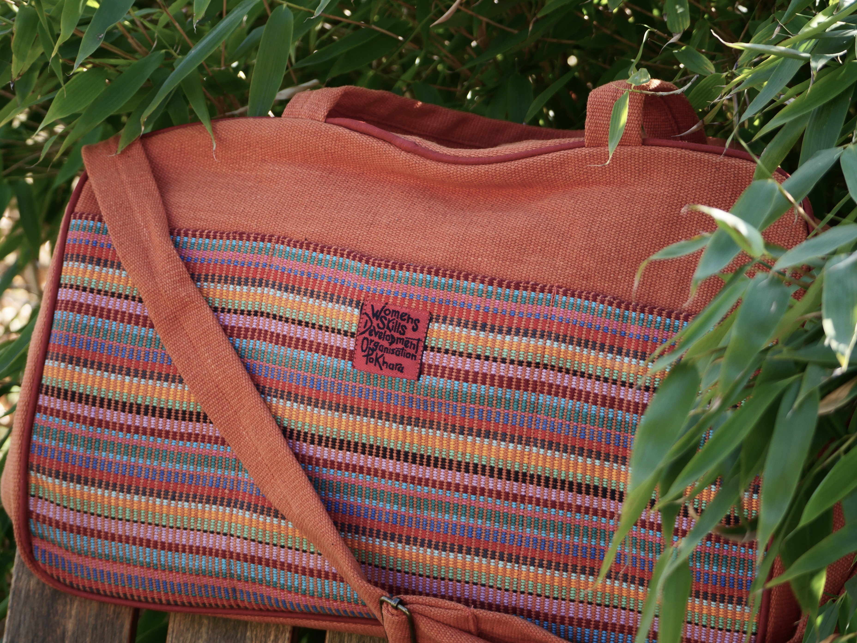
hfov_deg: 13.2
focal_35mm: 150
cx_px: 428
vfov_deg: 9.9
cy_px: 322
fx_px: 3714
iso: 320
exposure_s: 1/160
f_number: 4.8
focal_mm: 75
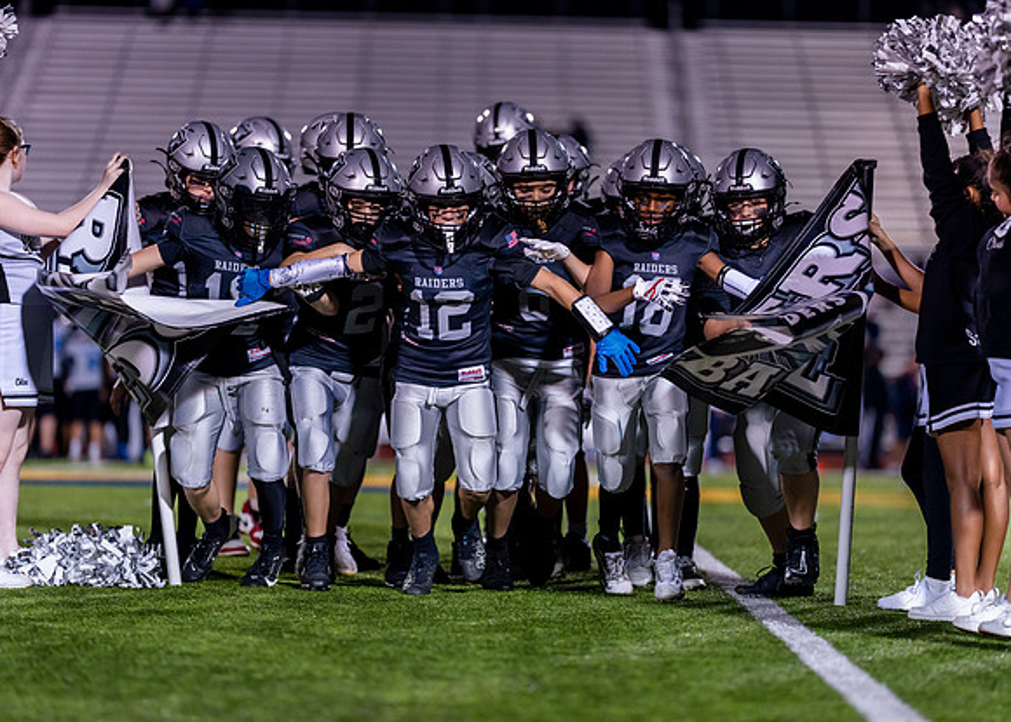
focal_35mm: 146
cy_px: 361
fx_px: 4199
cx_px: 506
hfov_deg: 13.7
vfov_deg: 9.8
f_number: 1.8
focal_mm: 135
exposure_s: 1/1000
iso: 800
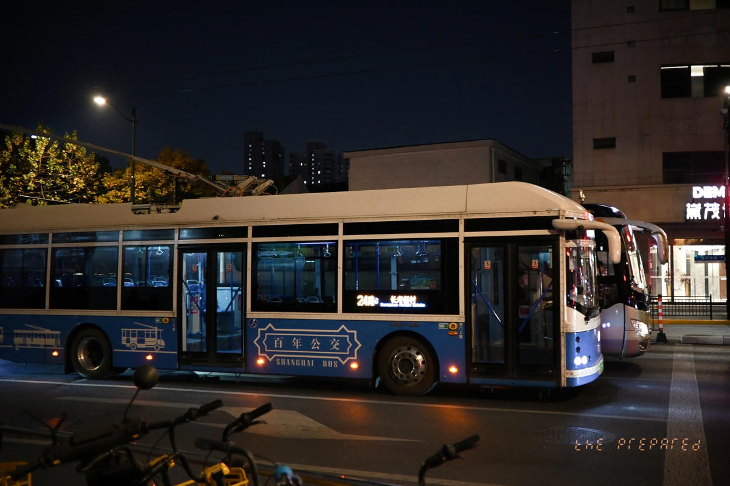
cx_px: 365
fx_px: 730
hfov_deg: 53.1
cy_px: 243
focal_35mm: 36
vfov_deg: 36.9
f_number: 1.7
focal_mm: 24
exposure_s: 1/80
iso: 800
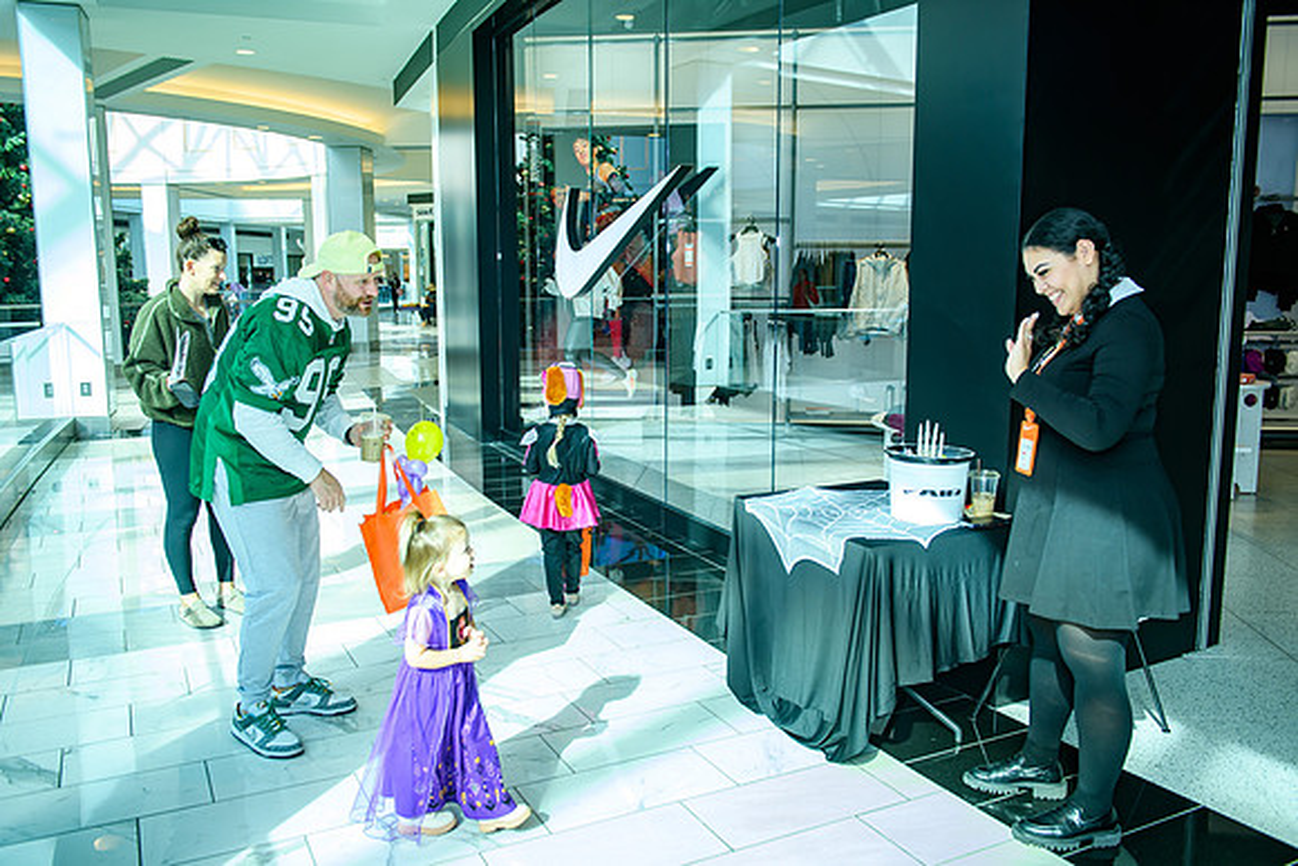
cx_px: 649
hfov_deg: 63.6
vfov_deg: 45.0
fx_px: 1046
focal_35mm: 29
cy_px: 433
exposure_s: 1/250
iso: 200
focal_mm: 29
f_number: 4
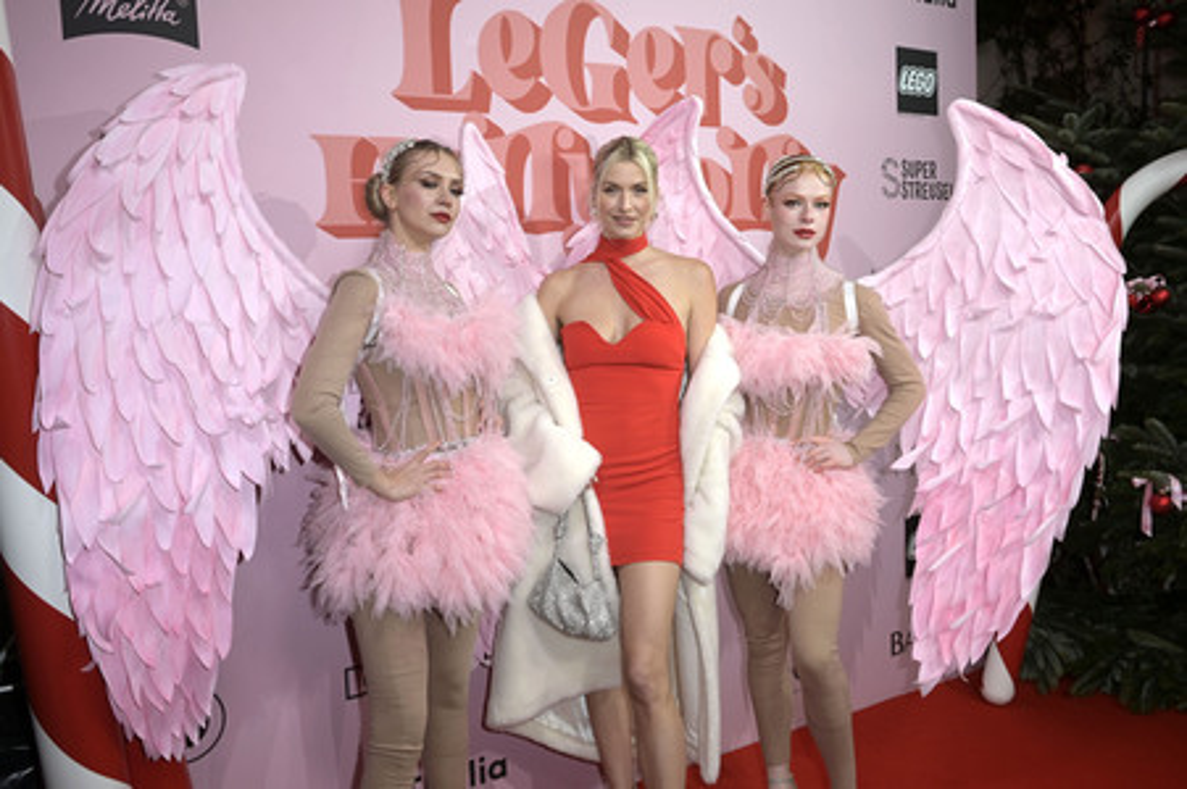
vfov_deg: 42.3
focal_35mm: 31
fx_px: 1021
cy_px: 394
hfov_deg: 60.3
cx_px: 594
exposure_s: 1/250
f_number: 5.6
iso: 640
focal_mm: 31
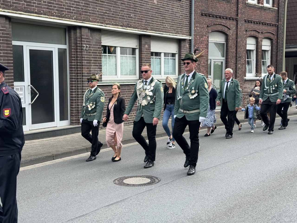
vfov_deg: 30.3
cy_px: 112
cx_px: 148
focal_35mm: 48
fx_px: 412
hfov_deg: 39.7
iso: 64
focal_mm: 6.76
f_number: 1.78
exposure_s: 1/812
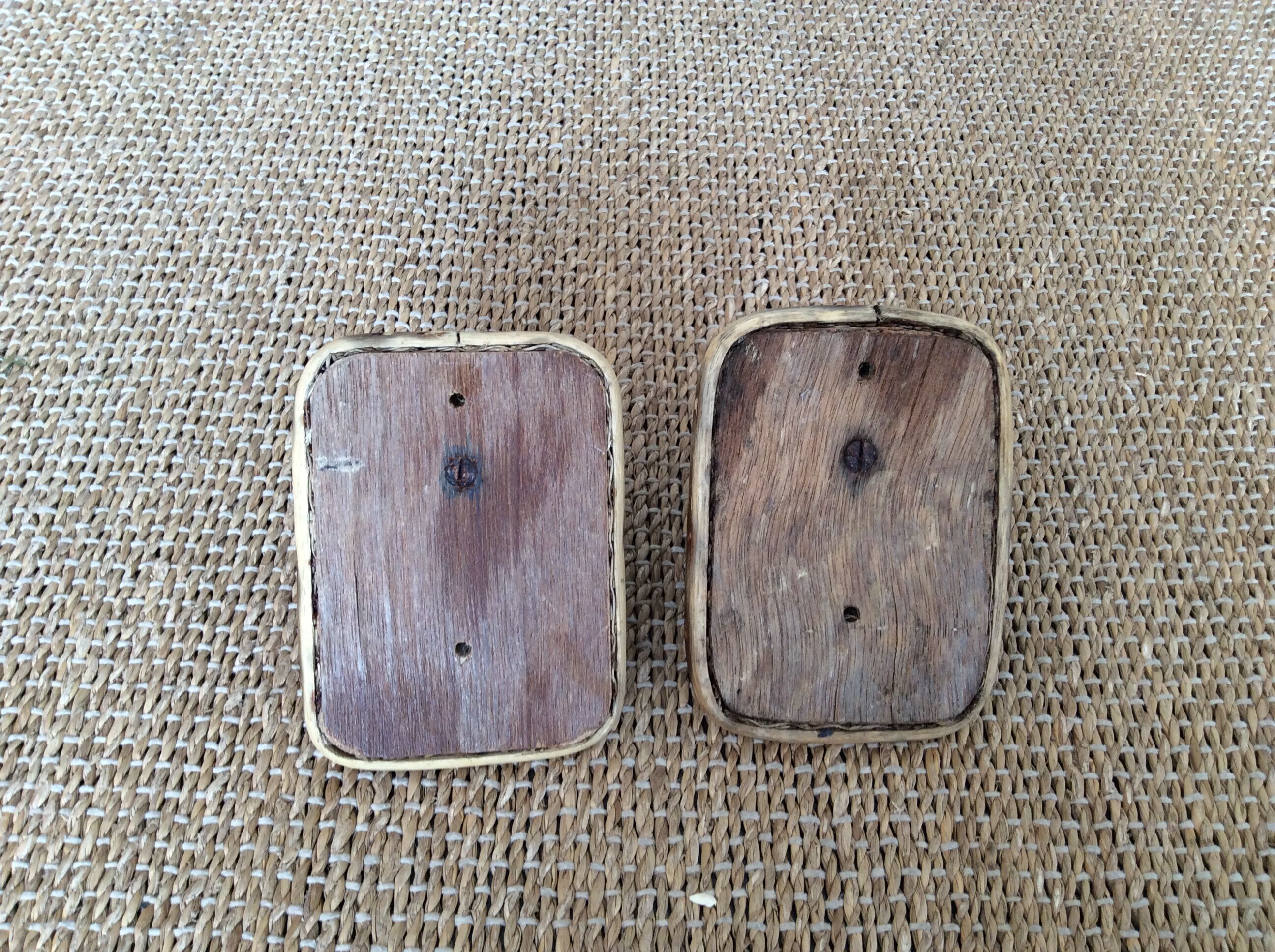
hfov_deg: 56.9
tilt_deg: -54.4
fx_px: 1177
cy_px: 476
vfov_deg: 44.1
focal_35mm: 32
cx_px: 638
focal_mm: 3.3
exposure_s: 1/33
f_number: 2.4
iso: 40
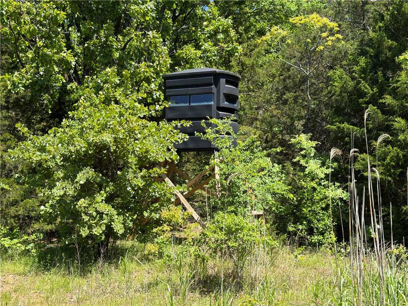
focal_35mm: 48
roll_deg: +2.2
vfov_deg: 30.3
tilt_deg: +5.9
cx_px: 204
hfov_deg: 39.7
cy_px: 153
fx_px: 566
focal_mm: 6.76
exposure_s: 1/1429
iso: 64
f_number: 1.78
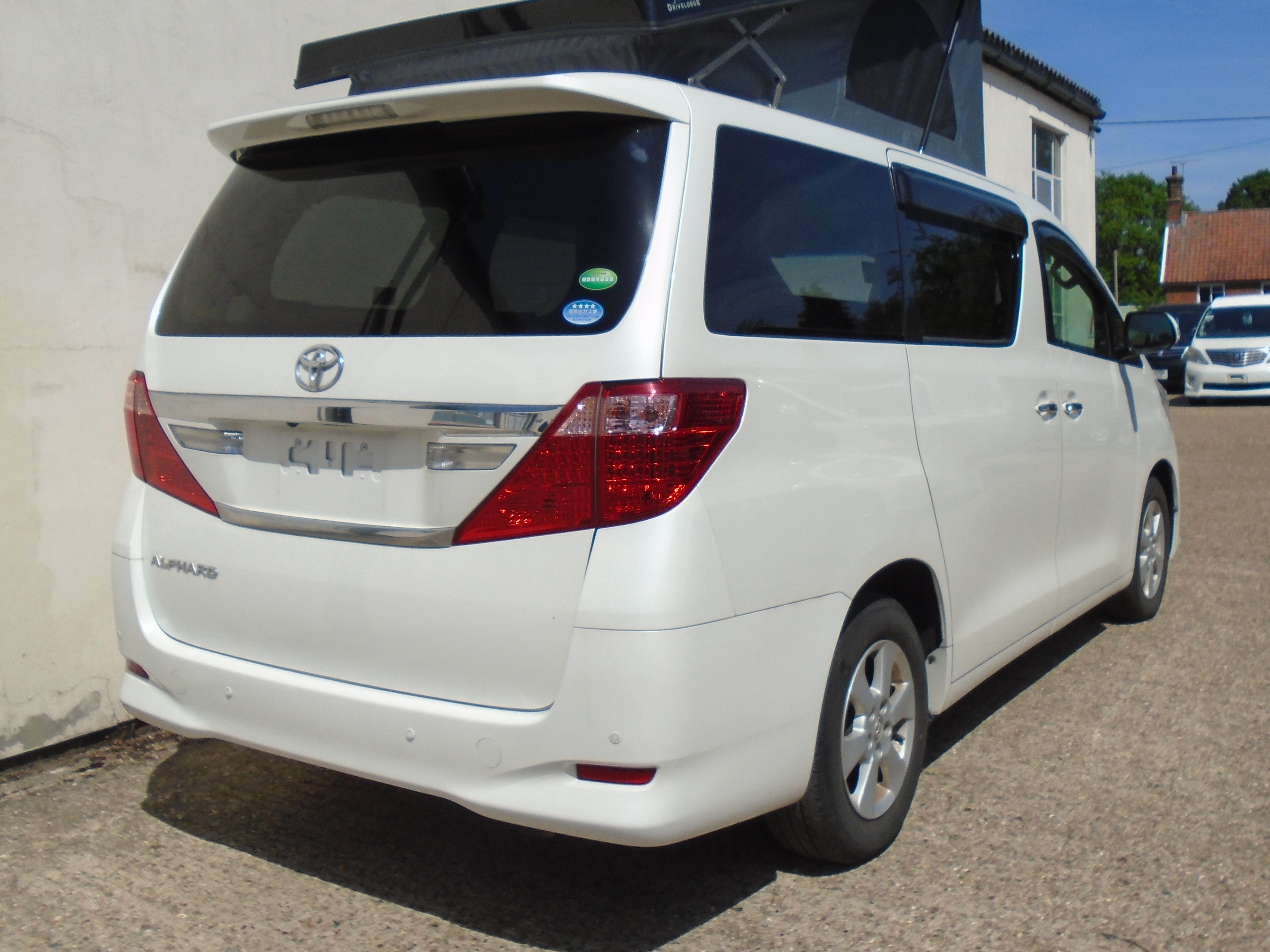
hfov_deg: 53.8
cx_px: 727
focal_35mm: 34
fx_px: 1247
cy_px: 417
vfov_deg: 41.7
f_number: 8
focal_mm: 4.6
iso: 100
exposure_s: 1/400
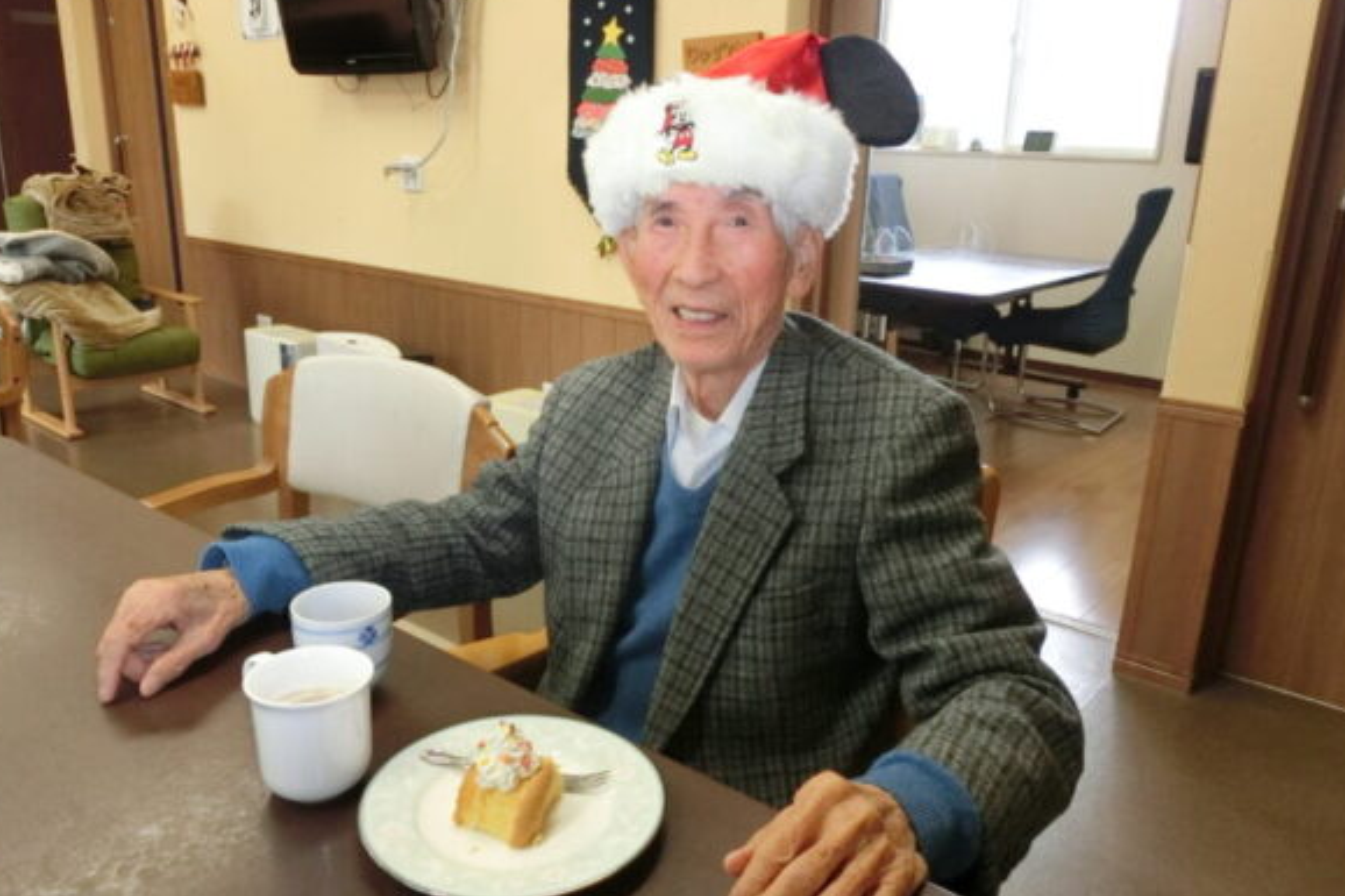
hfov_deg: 67.4
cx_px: 663
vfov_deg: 47.9
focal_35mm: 27
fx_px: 1008
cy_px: 451
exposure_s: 1/60
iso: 400
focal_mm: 4.5
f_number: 3.5
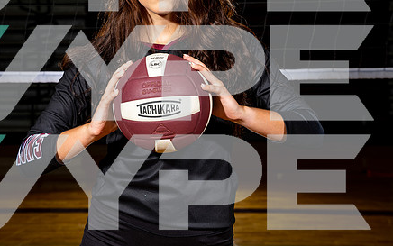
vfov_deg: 15.5
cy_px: 73
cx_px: 144
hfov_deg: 24.6
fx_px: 900
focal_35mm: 84
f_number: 8
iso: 100
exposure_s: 1/125
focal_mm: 62
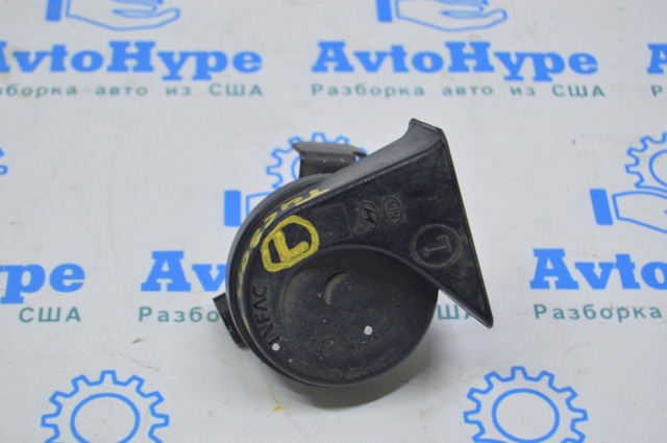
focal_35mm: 82
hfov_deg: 24.6
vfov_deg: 16.5
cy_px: 222
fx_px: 1527
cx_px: 334
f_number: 5.6
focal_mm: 55
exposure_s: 1/20
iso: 400
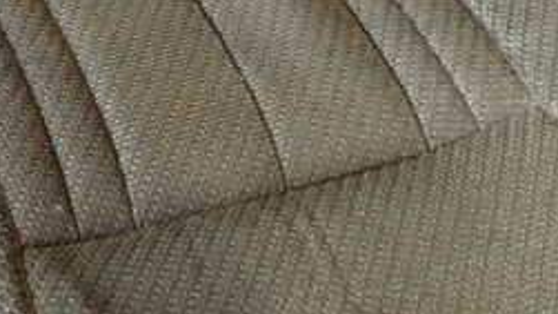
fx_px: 961
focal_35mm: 65
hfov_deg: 32.4
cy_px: 283
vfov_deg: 18.2
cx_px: 267
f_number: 2
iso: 125
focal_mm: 4.5
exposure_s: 1/60
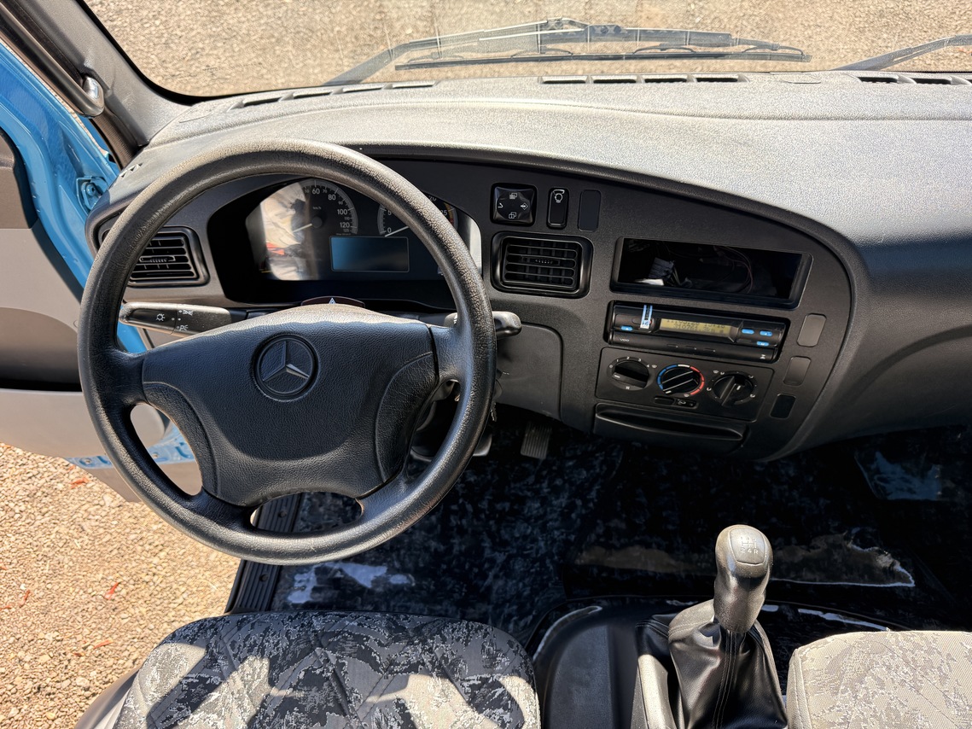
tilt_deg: -55.3
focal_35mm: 24
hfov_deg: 71.6
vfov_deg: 56.8
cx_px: 486
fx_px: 674
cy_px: 364
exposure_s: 1/356
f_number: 1.78
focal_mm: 6.76
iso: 100
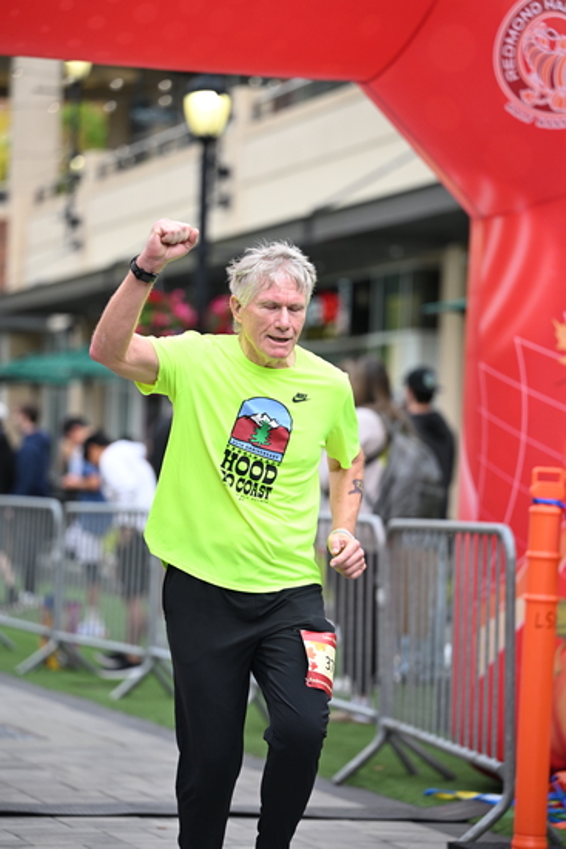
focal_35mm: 120
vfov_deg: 17.1
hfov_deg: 11.4
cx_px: 283
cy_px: 424
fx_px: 2828
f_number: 2.8
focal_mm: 120
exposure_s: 1/1600
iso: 640
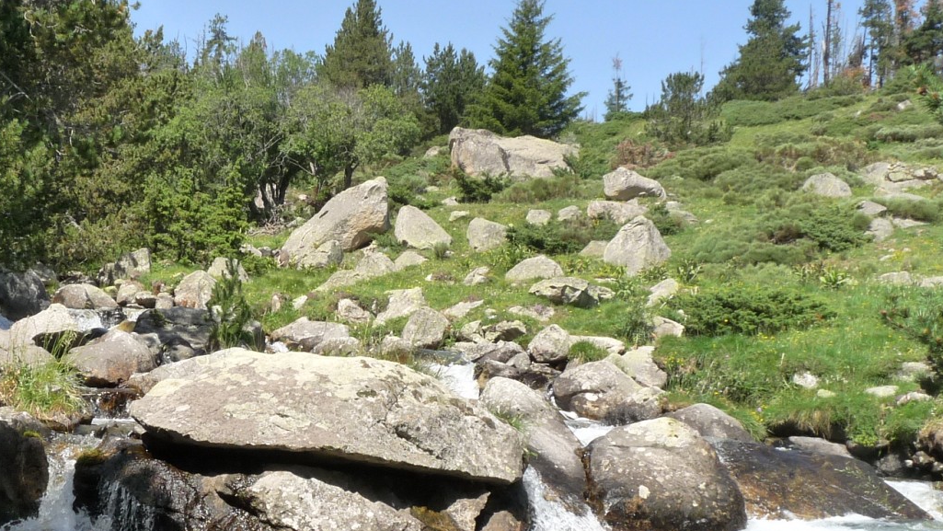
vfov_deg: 23.4
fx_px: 1275
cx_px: 289
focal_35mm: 51
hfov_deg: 39.9
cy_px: 375
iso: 160
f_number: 5.6
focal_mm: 4.8
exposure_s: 1/200
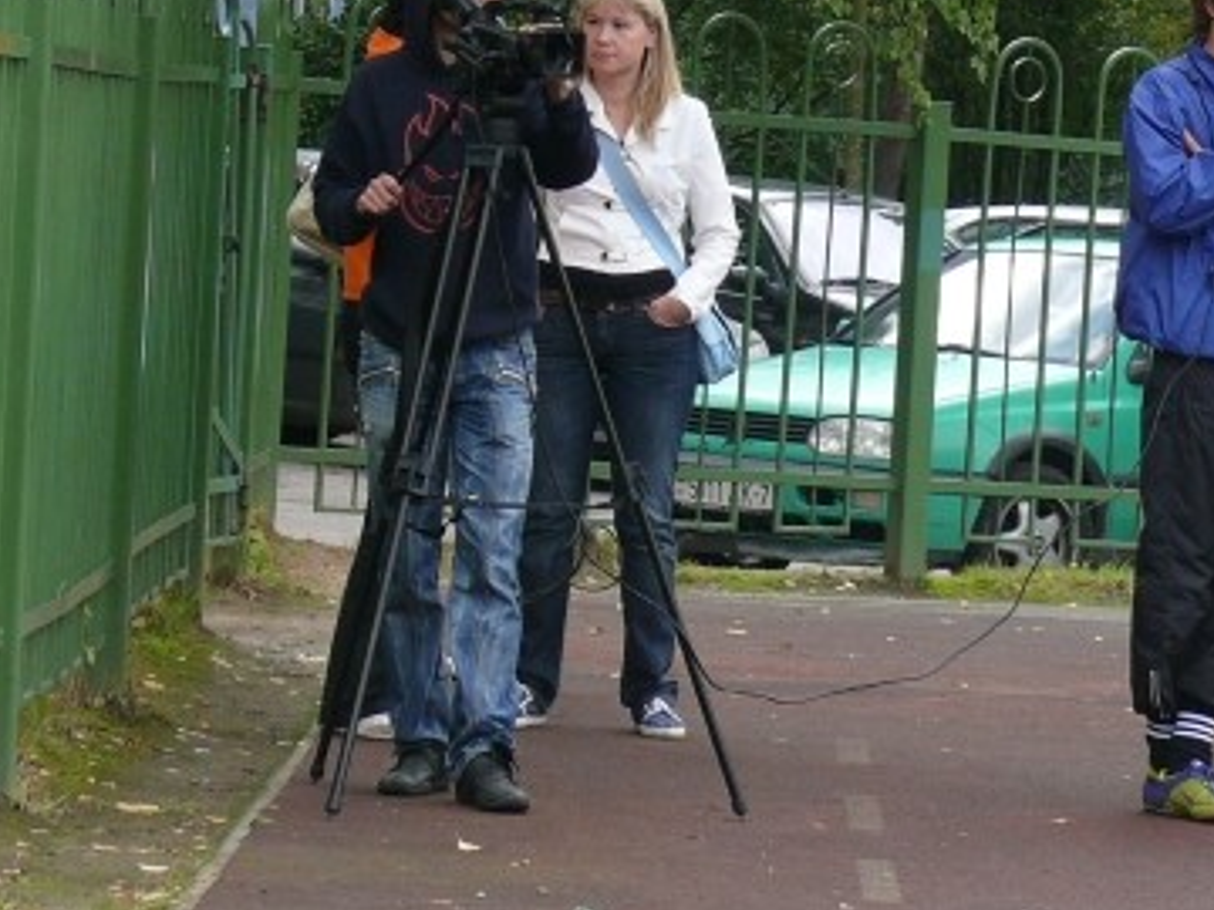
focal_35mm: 249
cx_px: 887
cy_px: 283
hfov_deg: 7.9
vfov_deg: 6.0
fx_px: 8733
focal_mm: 19
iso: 100
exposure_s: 1/200
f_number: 4
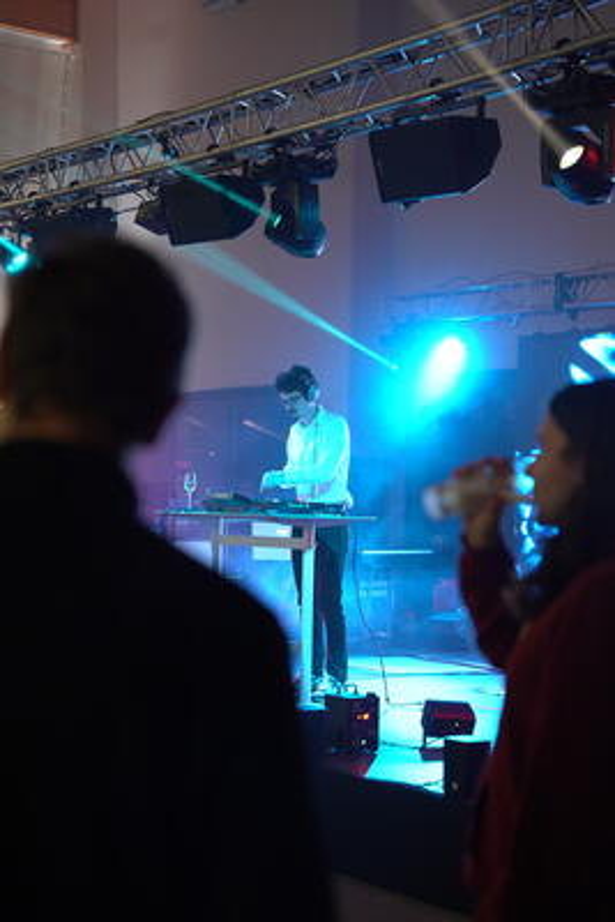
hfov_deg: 19.5
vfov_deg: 28.8
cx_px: 308
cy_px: 461
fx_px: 1792
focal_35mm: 70
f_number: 2.8
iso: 3200
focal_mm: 70
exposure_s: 1/100
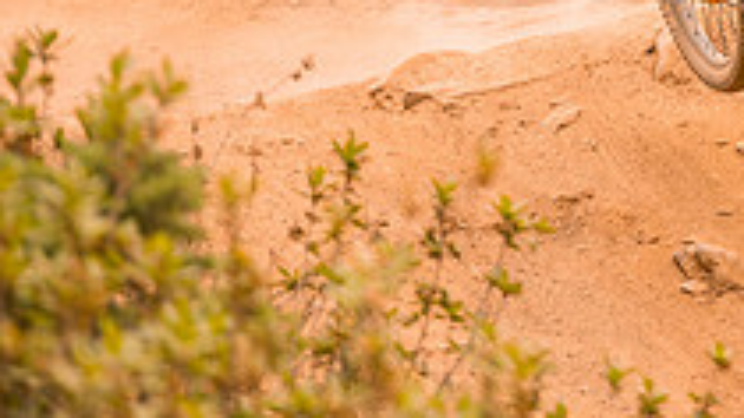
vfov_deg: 2.1
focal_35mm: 578
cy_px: -142
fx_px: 11400
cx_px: 790
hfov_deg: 3.7
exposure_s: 1/1600
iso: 560
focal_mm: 200
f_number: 2.8
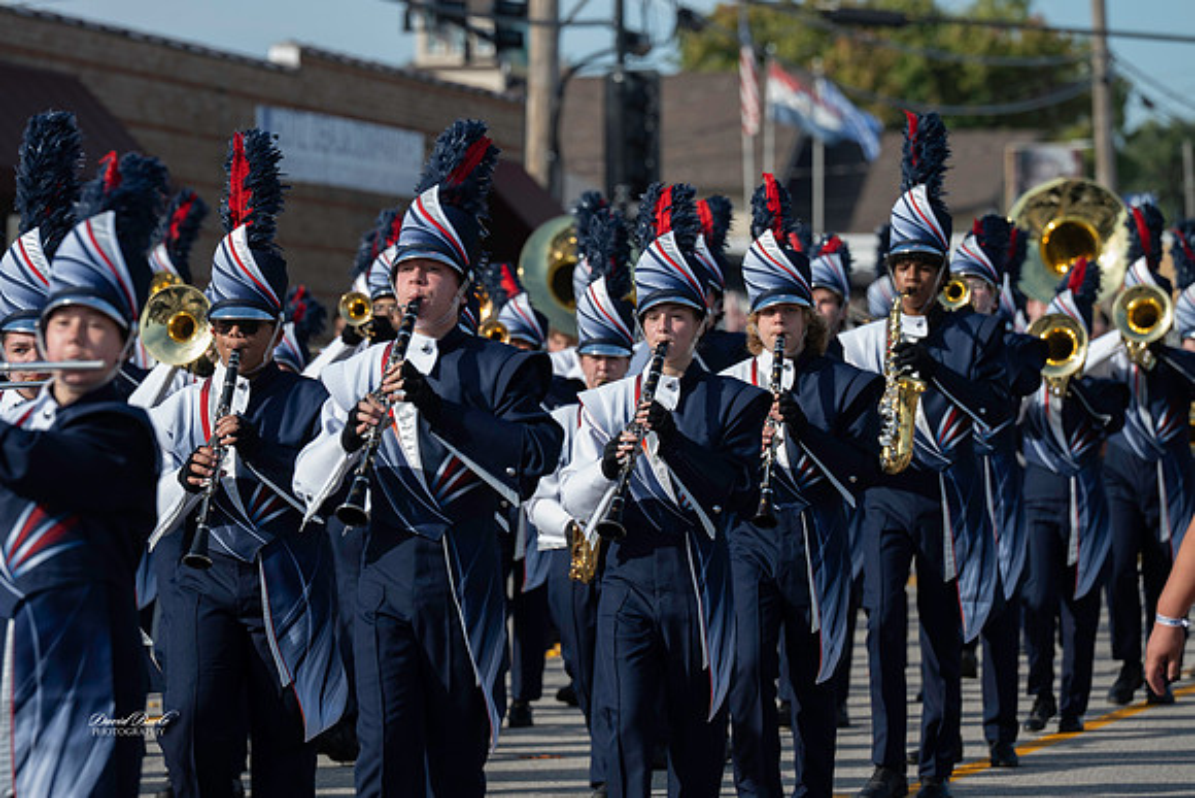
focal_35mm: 200
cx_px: 598
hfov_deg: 10.3
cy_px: 399
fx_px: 6640
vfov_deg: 6.9
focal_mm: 200
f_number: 5.6
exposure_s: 1/640
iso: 200
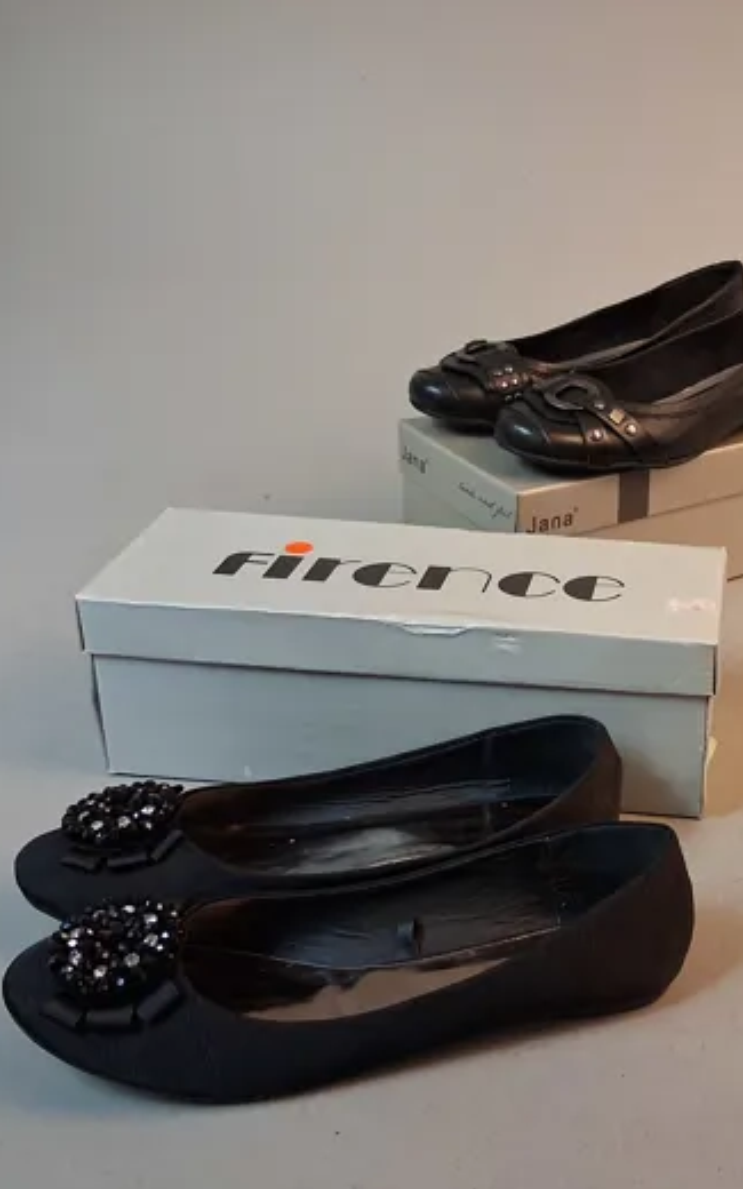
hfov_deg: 28.0
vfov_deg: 45.2
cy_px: 638
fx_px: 1426
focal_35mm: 44
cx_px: 679
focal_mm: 4
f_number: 1.8
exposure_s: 1/50
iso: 320
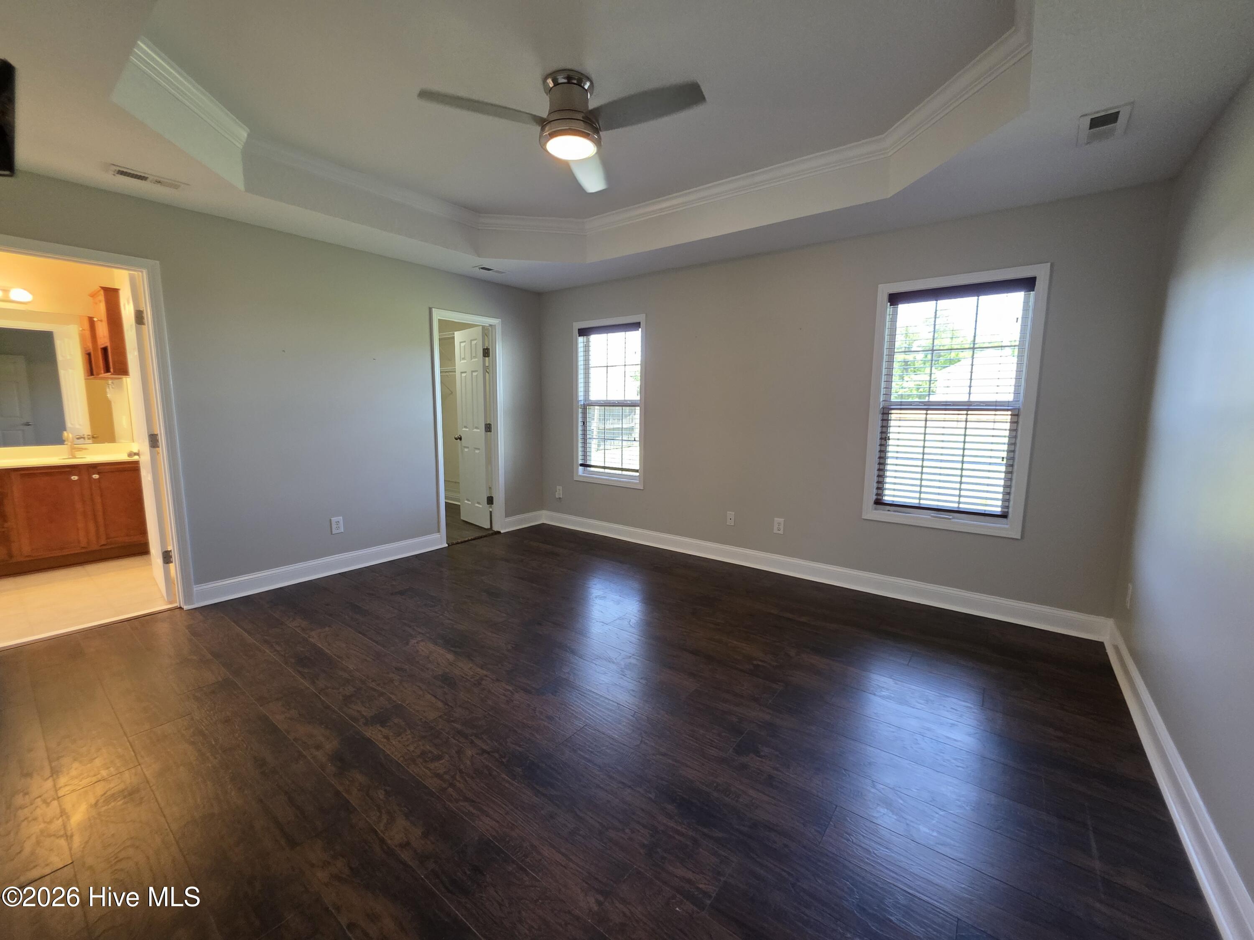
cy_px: 470
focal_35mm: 13
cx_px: 627
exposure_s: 1/120
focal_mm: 2.2
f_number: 1.9
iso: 250
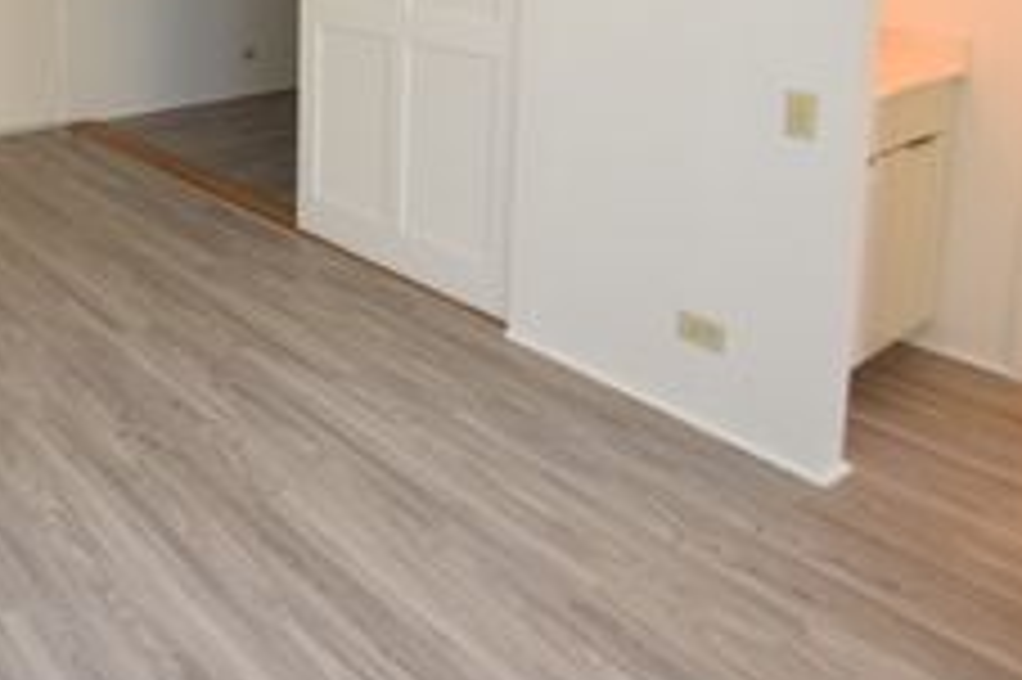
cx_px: 153
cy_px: -20
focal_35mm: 33
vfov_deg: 35.6
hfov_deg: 52.2
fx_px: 936
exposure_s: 1/100
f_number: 5
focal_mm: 10
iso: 800
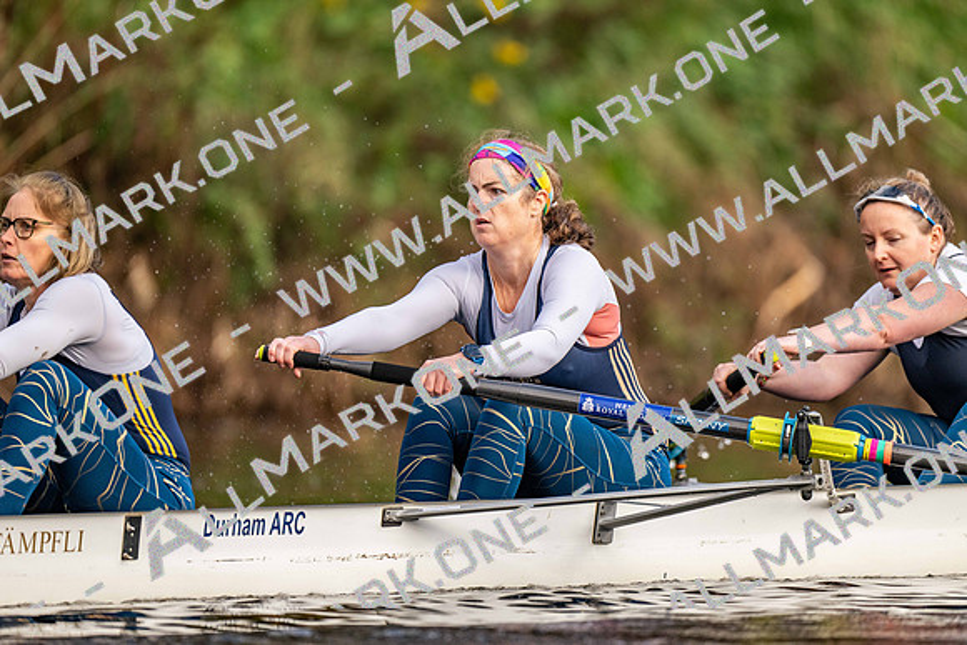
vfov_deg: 2.3
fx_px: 16120
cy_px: 322
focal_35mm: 600
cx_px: 484
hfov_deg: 3.4
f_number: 4
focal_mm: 600
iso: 1100
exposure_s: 1/2500
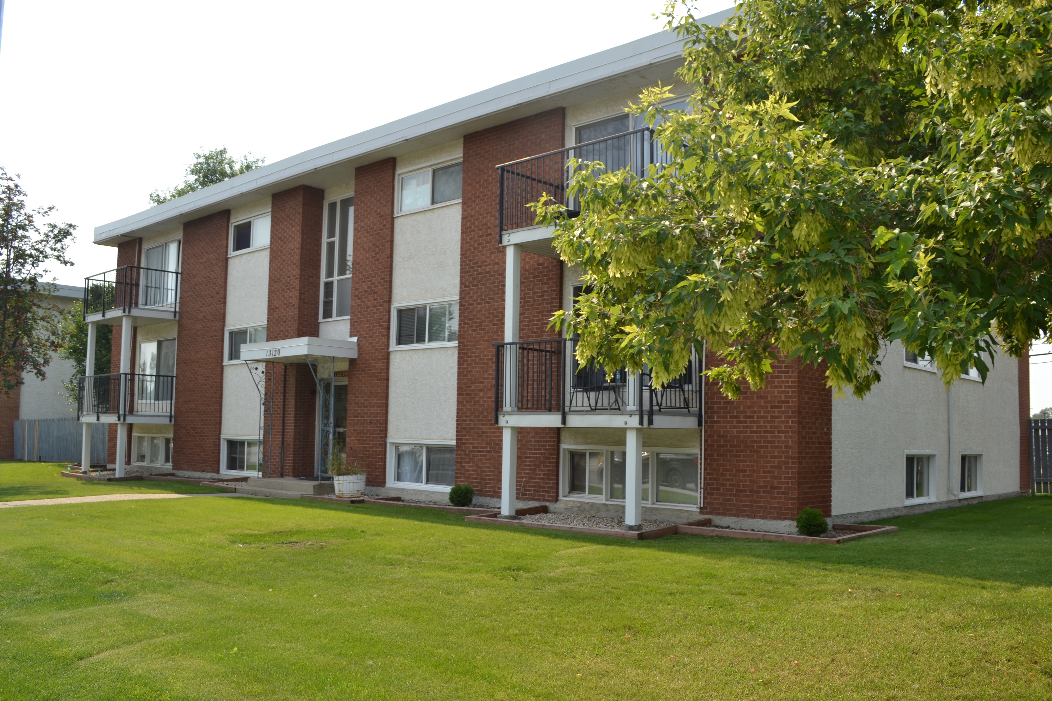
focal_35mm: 30
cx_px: 526
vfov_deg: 43.6
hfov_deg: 61.9
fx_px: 877
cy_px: 350
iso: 100
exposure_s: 1/200
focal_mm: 20
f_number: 8
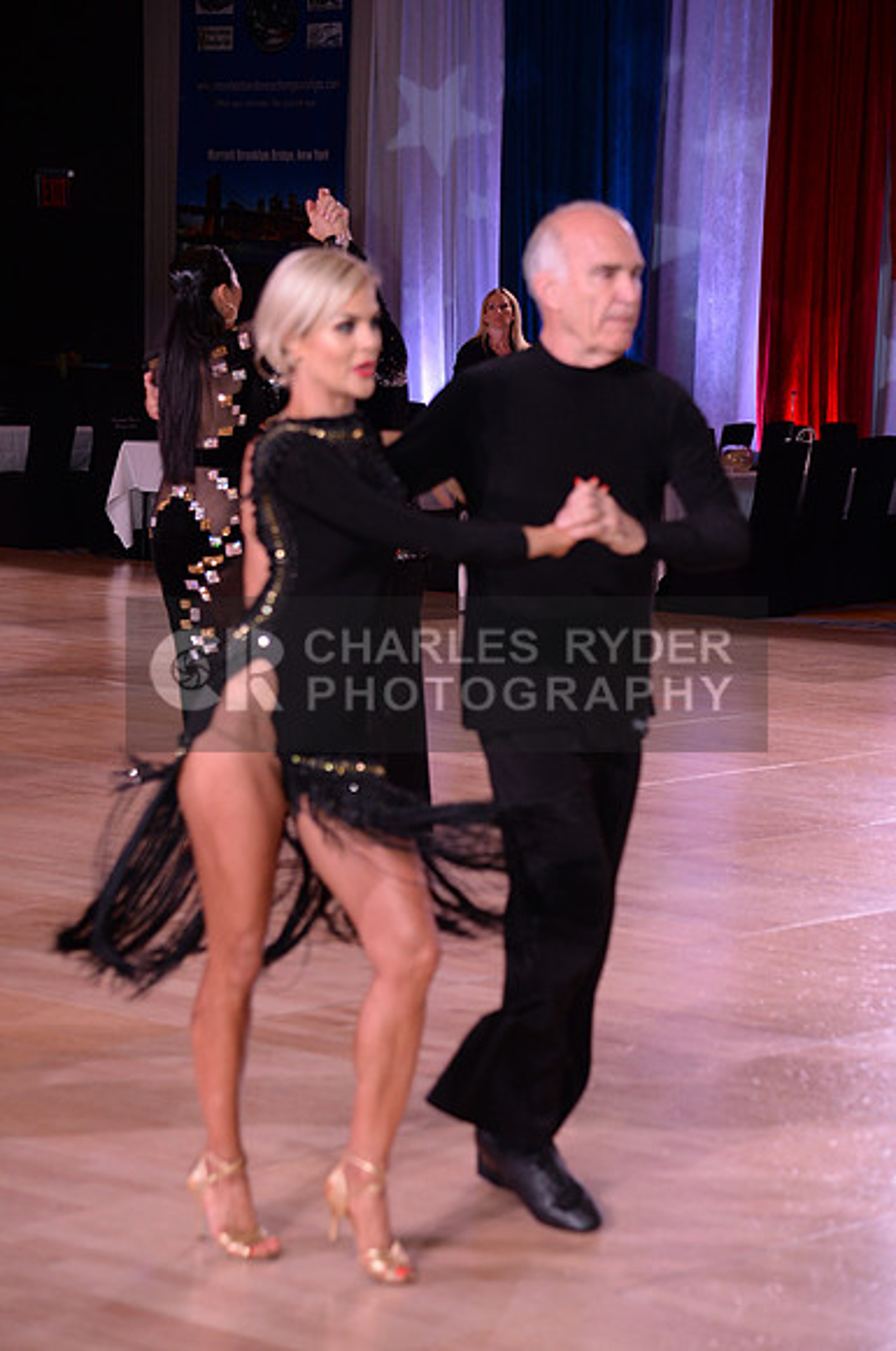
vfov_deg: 20.8
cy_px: 676
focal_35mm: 98
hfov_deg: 13.9
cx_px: 448
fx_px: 3669
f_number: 5
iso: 1600
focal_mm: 98
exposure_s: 1/250
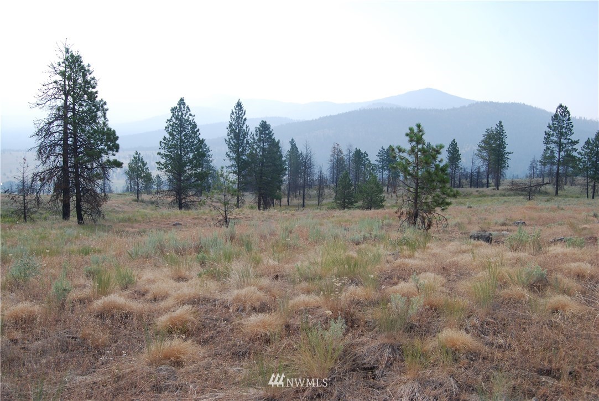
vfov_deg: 40.0
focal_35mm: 33
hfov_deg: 57.2
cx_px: 300
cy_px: 200
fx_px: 550
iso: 100
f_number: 8
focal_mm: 22
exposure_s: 1/200
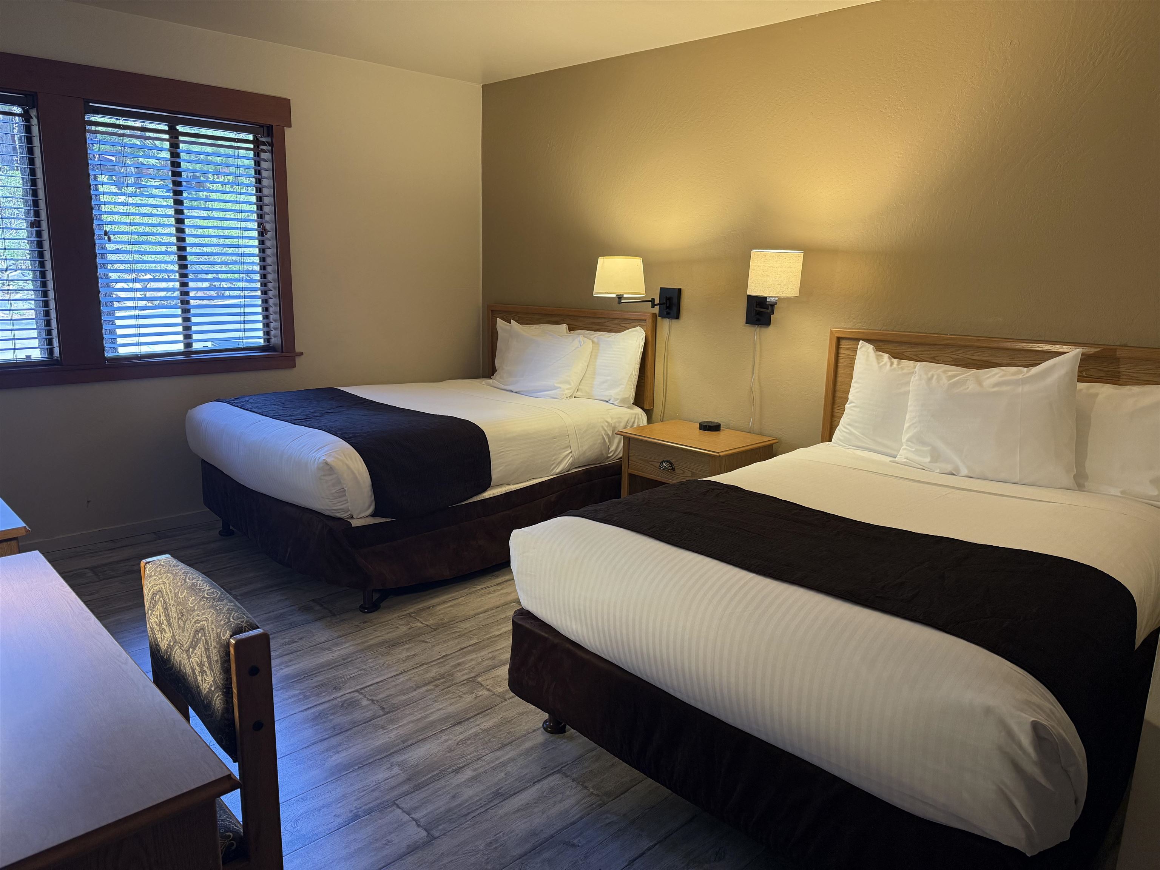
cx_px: 580
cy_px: 435
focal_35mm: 24
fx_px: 804
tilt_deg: -11.5
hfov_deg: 71.6
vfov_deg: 56.8
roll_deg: -1.6
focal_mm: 6.76
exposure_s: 1/120
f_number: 1.78
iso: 320
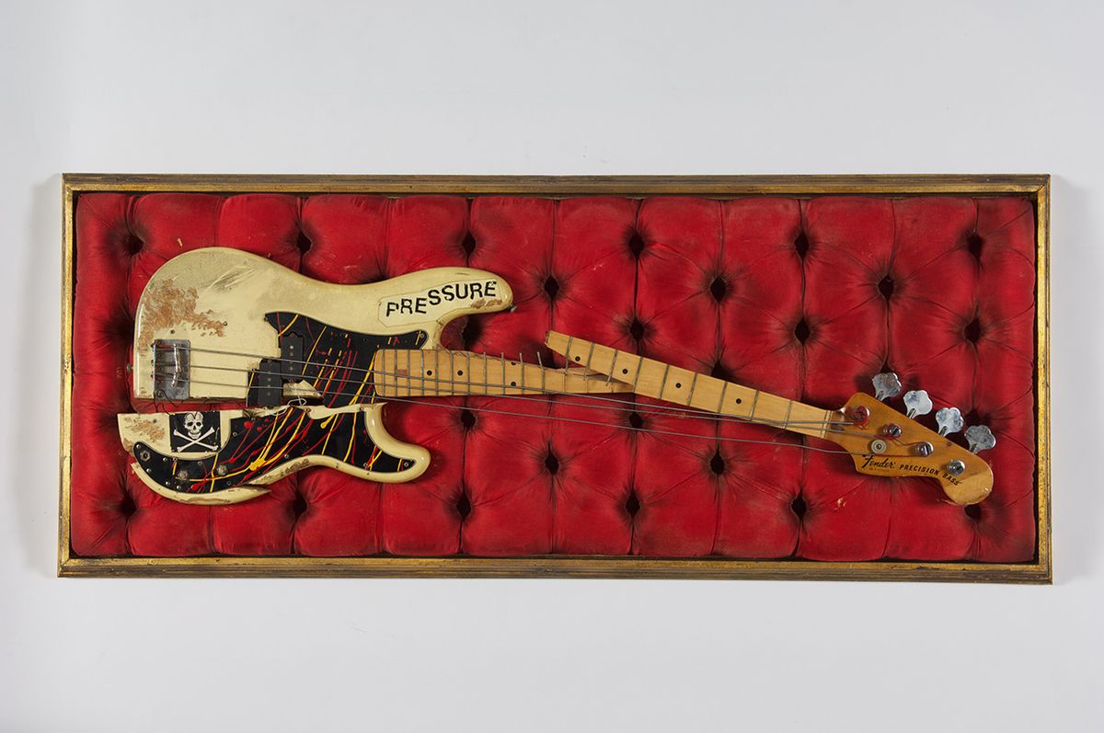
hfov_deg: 42.4
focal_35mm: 46
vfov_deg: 28.9
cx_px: 552
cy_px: 366
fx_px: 1424
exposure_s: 1/60
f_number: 6.3
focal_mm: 31
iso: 100
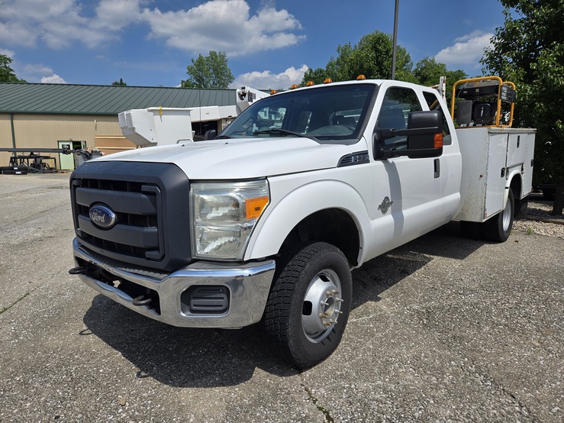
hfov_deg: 73.9
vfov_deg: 58.9
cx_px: 282
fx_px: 375
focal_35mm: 23
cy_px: 212
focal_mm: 5.4
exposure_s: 1/3418
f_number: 1.8
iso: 25
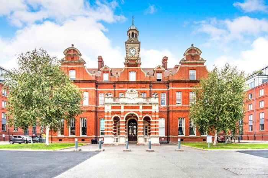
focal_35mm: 15
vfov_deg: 77.2
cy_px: 89
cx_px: 134
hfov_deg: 100.5
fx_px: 112
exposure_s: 1/200
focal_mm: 10
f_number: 8
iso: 200
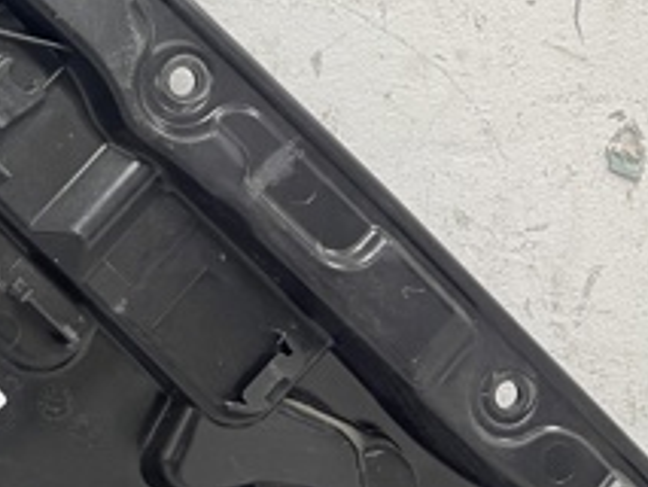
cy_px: -3
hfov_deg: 22.5
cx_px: -253
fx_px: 1405
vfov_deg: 19.1
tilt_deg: -15.4
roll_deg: +2.0
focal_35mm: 75
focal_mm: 5.1
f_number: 1.6
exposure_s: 1/50
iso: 64
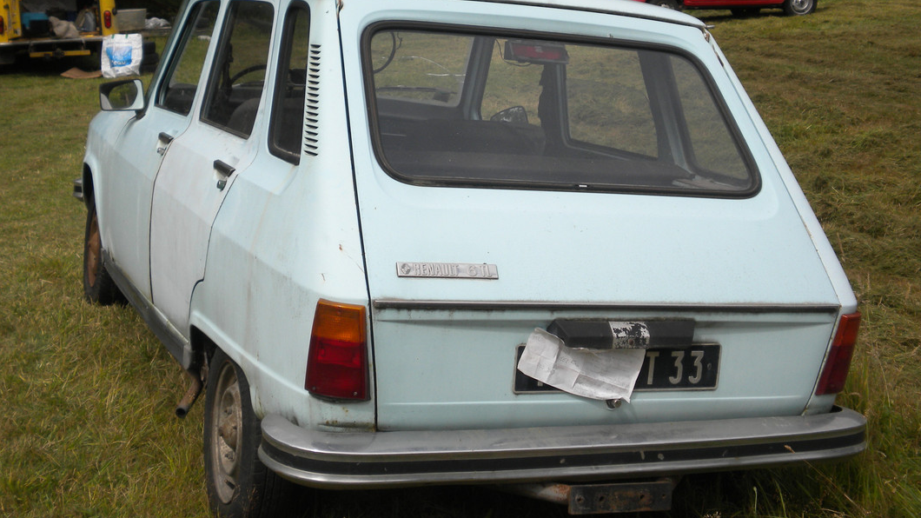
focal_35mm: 57
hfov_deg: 36.6
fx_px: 1392
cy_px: 183
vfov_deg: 21.0
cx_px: 460
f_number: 5.6
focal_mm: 9.3
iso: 80
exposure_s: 1/694
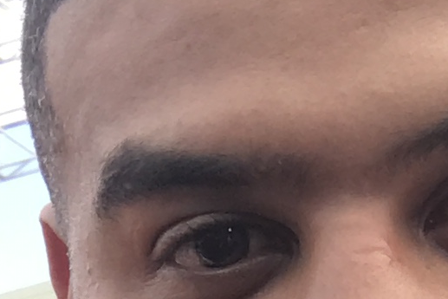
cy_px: 1096
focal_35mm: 199
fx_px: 2477
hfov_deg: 10.3
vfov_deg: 6.0
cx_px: 105
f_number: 2.2
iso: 25
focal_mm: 2.87
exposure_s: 1/357
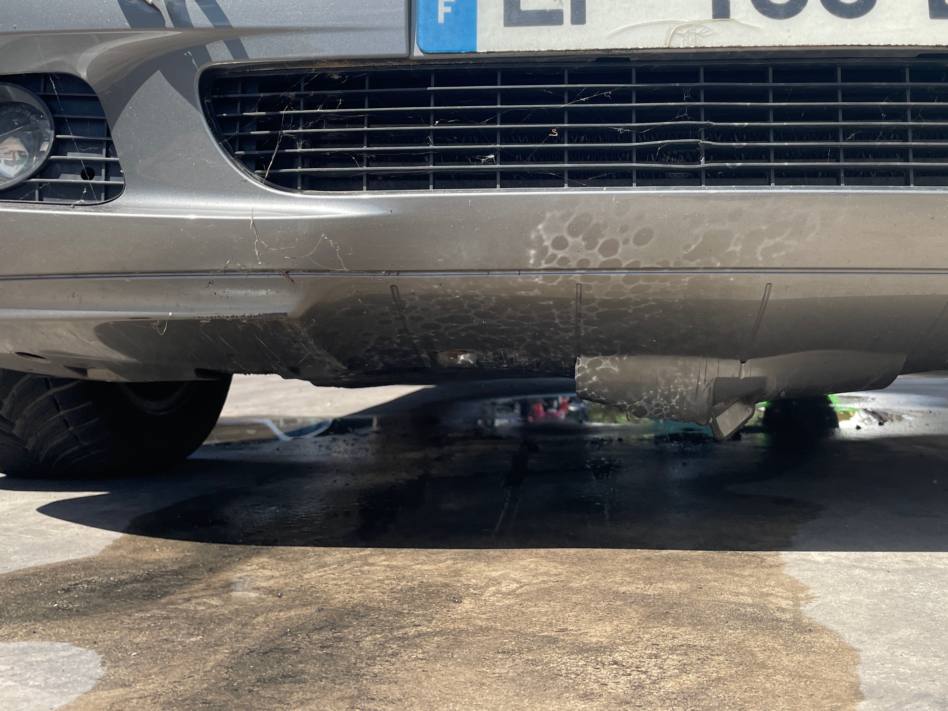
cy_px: 249
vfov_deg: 40.3
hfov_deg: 52.2
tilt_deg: +3.9
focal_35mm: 35
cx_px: 579
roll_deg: +2.5
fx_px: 958
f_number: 1.6
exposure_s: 1/2353
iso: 32
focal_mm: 4.2
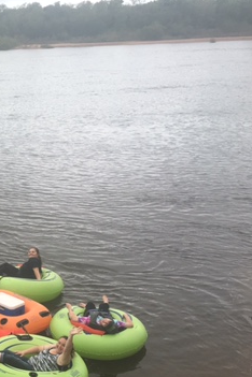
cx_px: -89
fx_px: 577
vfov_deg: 35.9
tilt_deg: -20.0
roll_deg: +0.9
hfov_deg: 21.8
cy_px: 253
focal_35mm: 55
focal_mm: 4.15
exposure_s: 1/342
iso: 25
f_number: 2.2
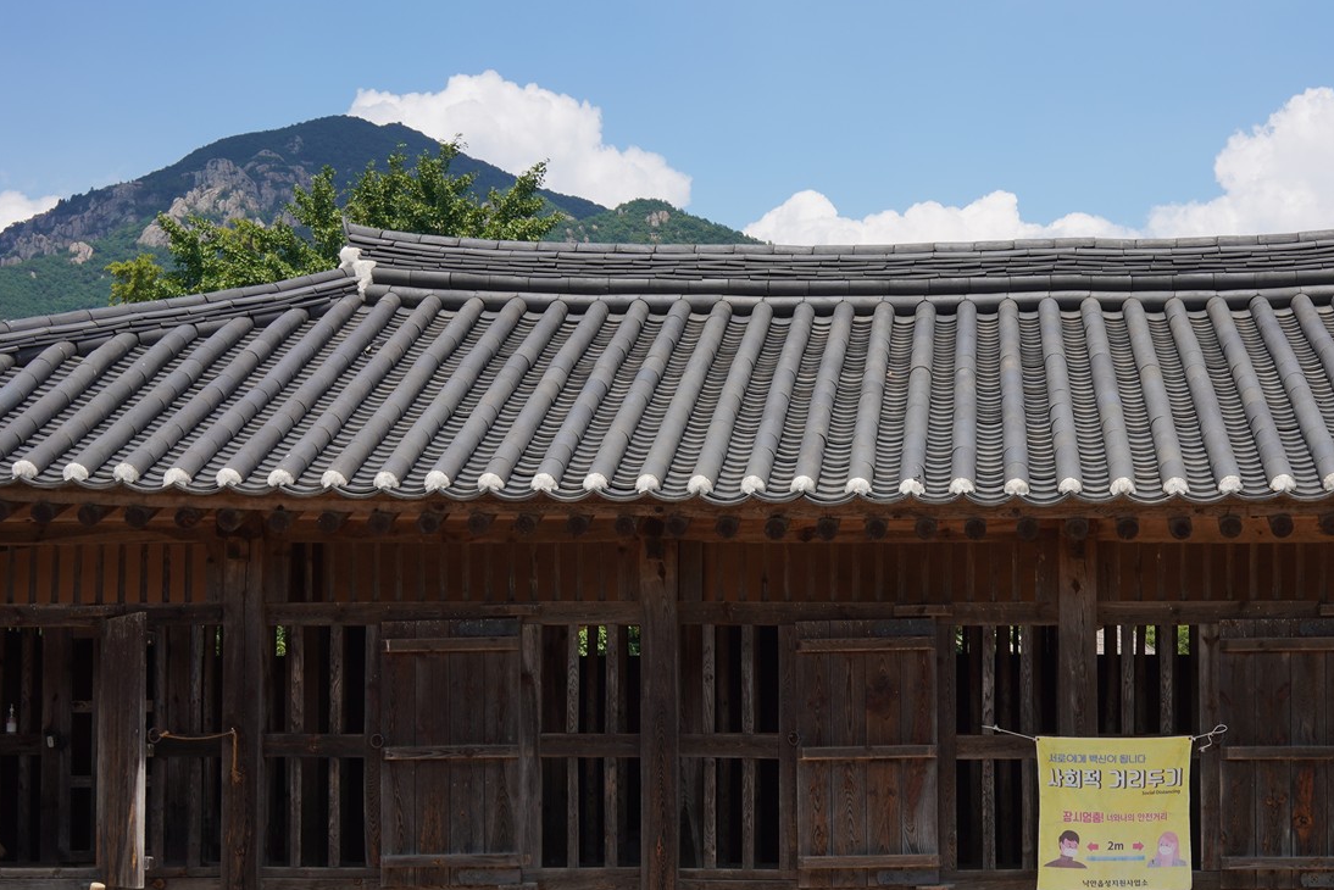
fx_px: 2372
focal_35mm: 64
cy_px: 692
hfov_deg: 31.1
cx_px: 899
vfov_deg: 21.0
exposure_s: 1/100
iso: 100
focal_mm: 35
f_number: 13
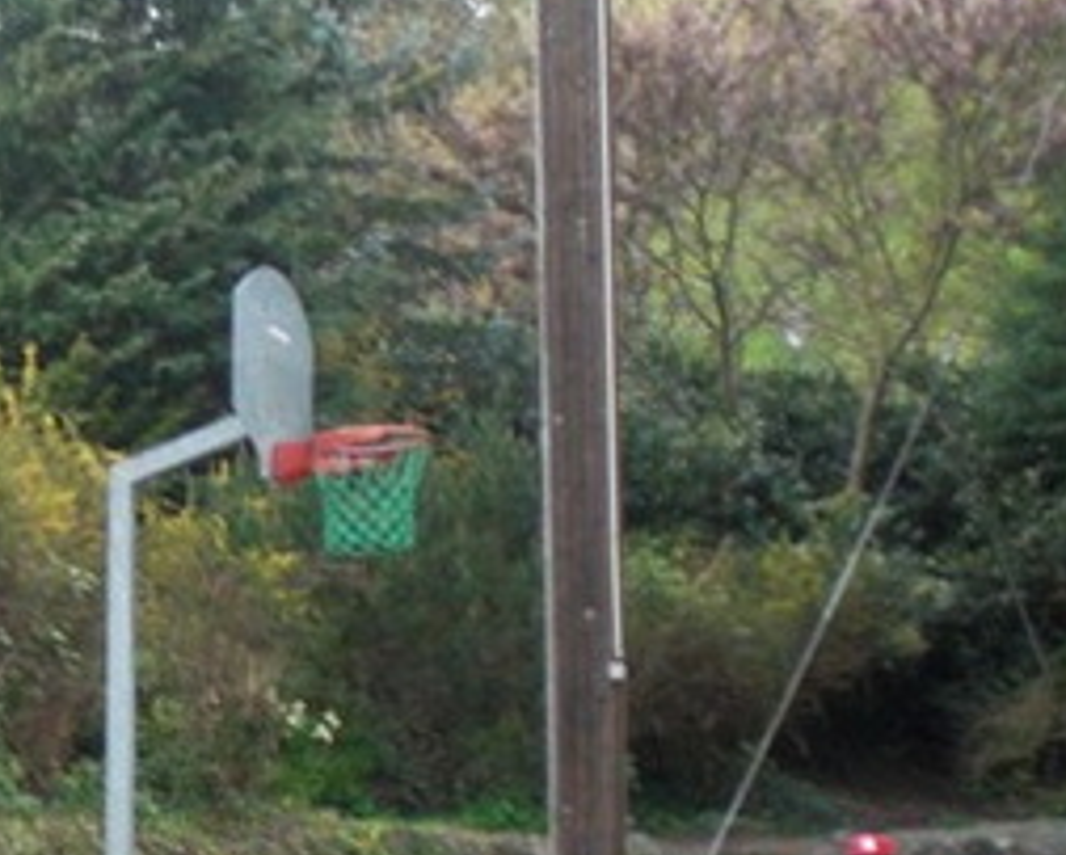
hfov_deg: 15.9
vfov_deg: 13.2
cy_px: 716
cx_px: -211
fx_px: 3664
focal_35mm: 116
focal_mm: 6.3
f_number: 3.1
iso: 200
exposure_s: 1/125
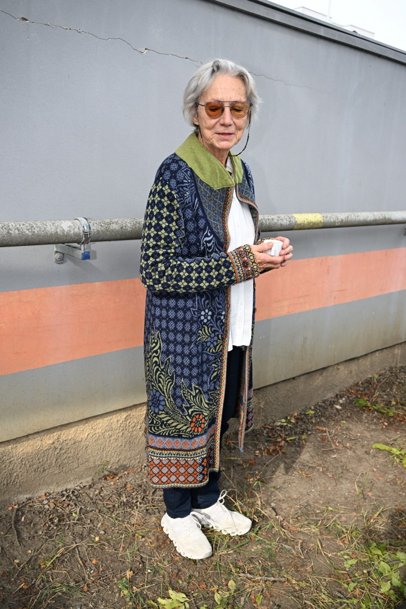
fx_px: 516
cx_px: 203
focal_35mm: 30
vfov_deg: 61.1
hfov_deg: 43.0
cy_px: 304
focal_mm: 30.5
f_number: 4.5
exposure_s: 1/400
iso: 250
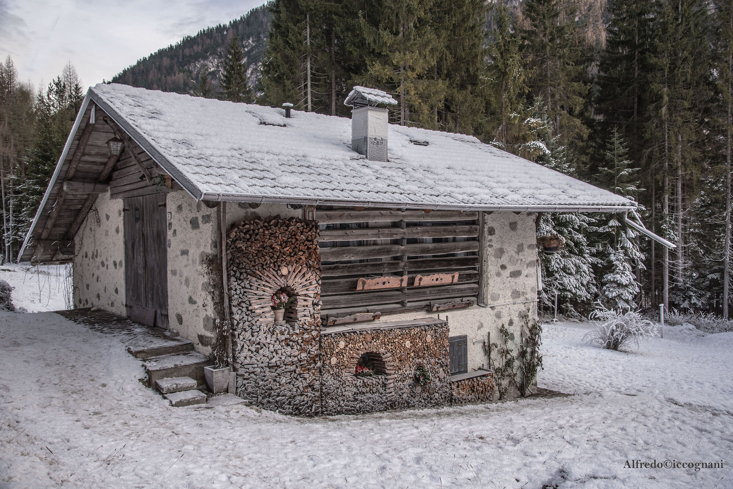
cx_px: 366
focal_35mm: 31
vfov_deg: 42.4
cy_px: 244
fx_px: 631
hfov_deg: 60.3
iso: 200
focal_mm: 31
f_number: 8
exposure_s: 1/250
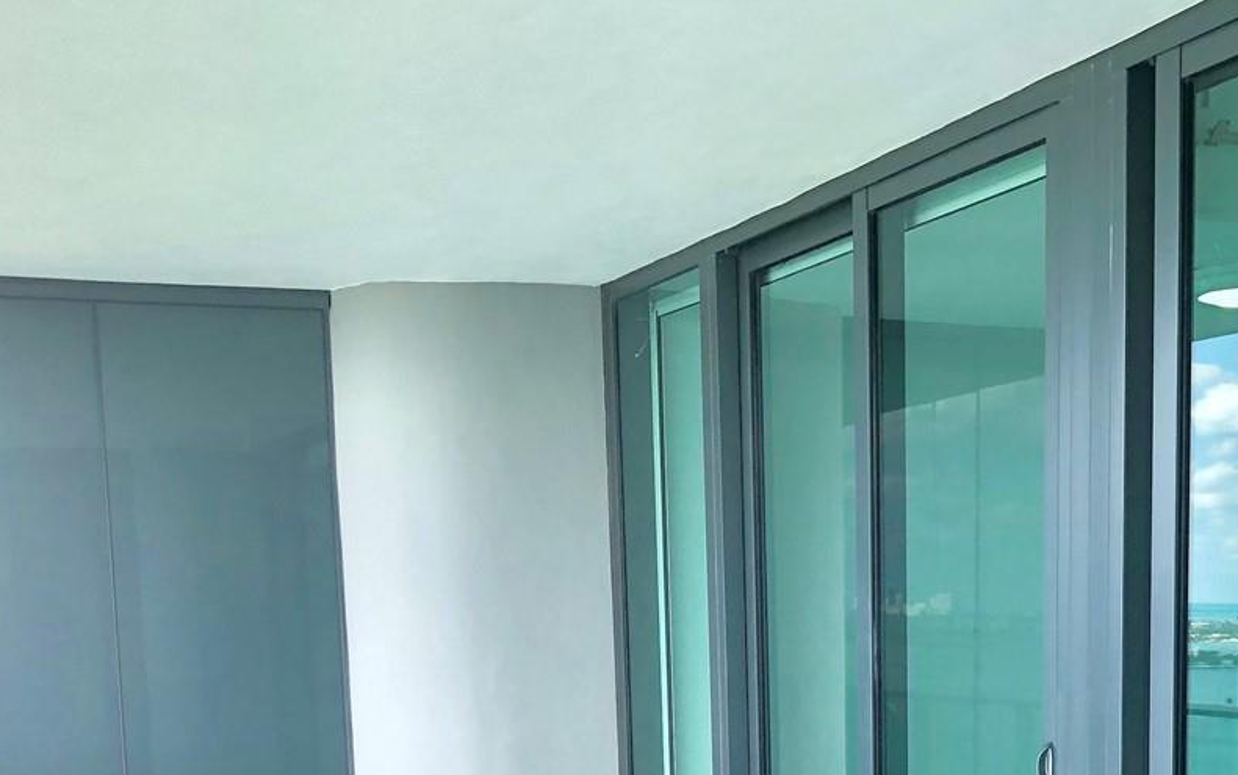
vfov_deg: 20.5
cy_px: 886
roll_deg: +1.4
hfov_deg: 33.7
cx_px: 836
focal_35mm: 60
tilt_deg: -7.6
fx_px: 2025
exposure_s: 1/267
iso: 20
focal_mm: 4
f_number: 1.8
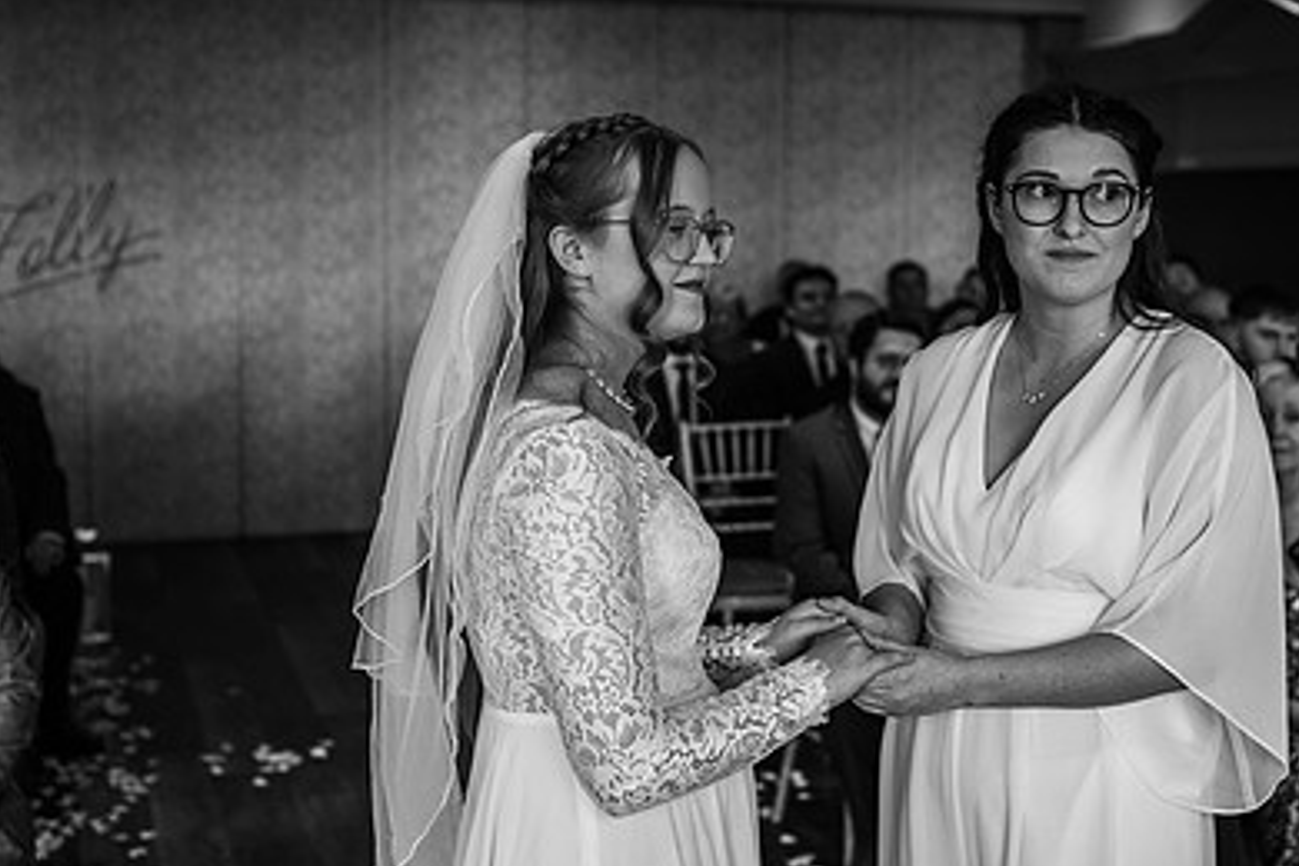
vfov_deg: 26.0
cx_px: 689
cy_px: 363
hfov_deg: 38.2
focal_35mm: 52
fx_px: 1876
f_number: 2.5
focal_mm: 35
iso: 280
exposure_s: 1/200
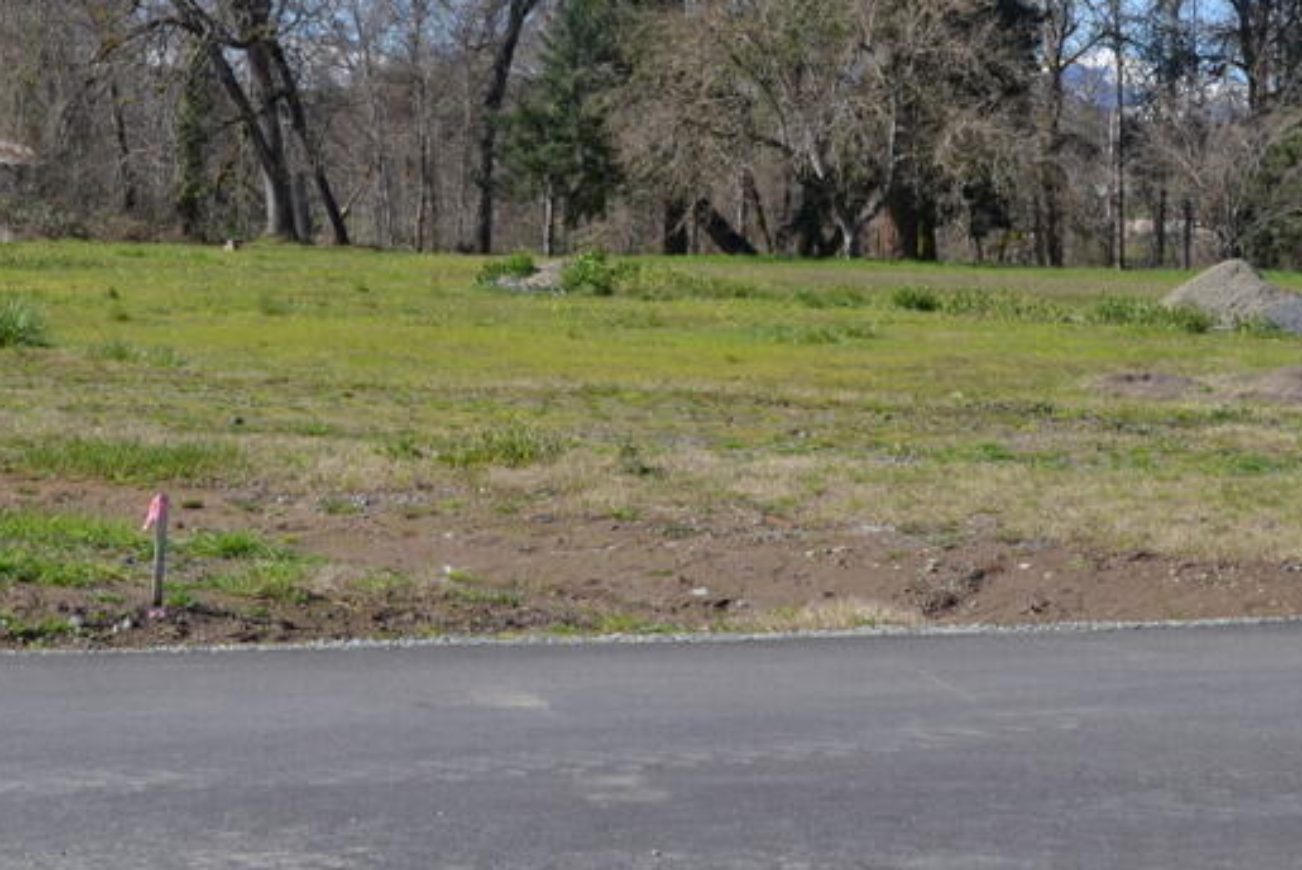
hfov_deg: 23.1
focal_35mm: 88
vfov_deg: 15.4
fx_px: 3184
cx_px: 581
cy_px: 104
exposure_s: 1/250
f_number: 8
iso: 100
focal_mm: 28
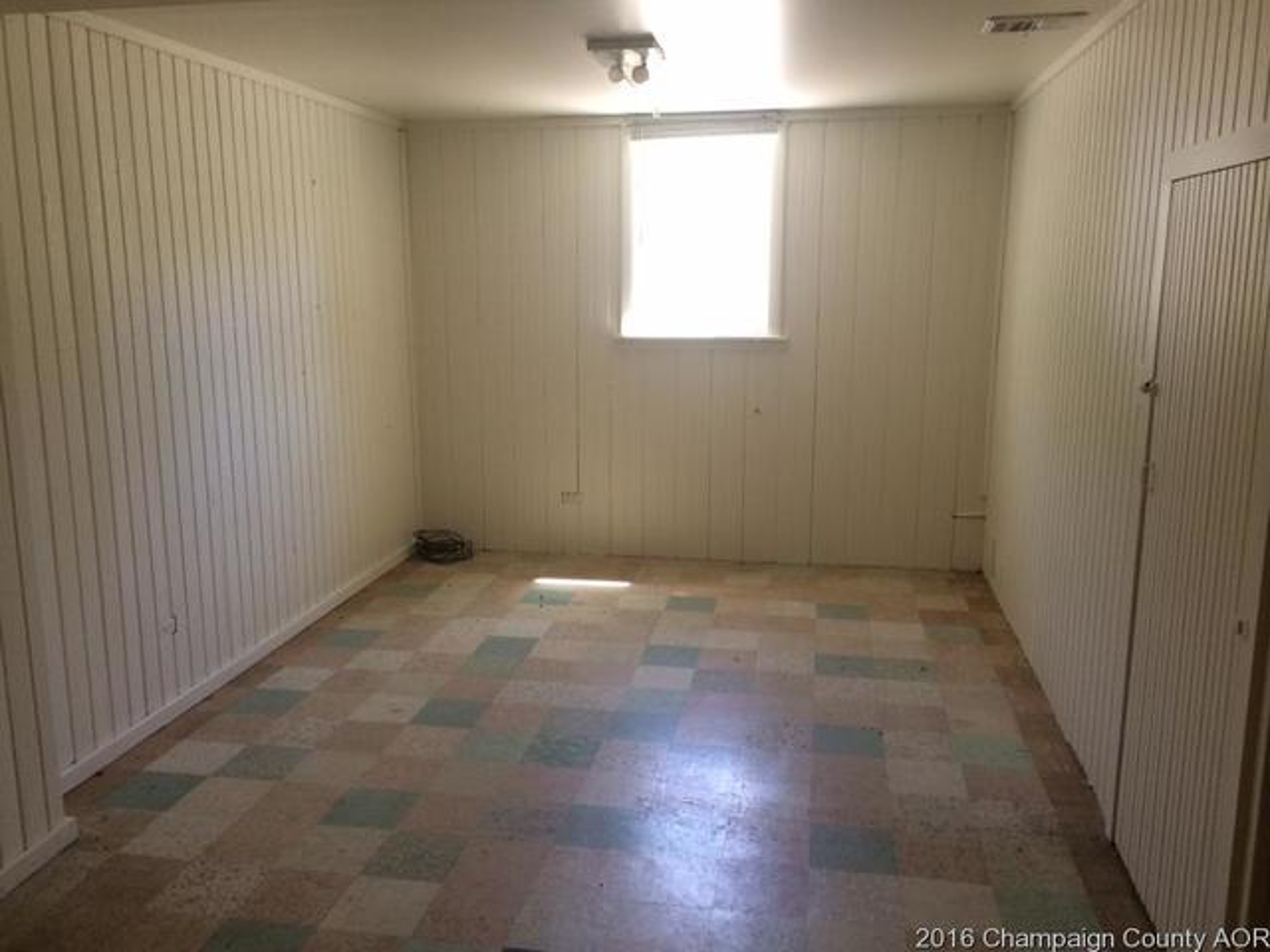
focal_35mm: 30
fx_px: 1101
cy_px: 476
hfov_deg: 60.0
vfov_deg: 46.8
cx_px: 635
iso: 64
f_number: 2.2
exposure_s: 1/30
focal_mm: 4.12
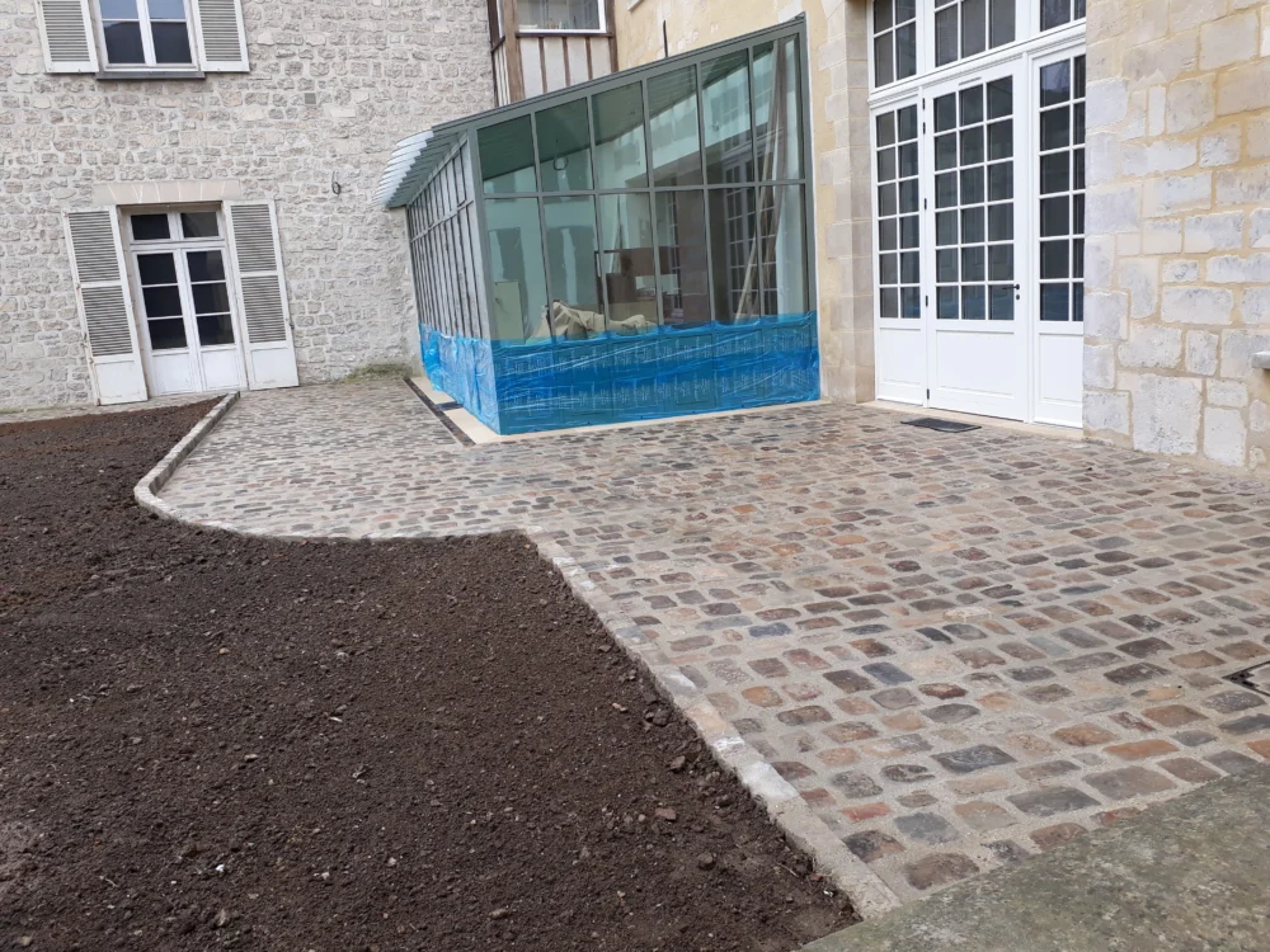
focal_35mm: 27
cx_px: 635
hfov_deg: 65.3
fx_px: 991
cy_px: 476
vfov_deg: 51.4
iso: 40
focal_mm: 3.6
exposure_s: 1/216
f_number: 1.9
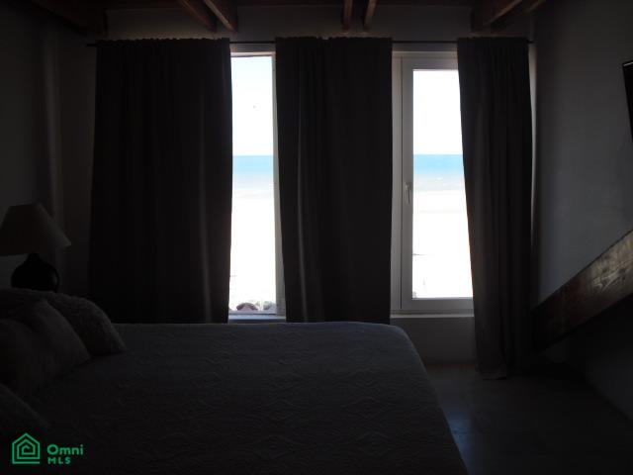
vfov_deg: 39.7
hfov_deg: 51.4
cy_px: 238
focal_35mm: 36
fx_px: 658
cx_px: 316
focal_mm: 6.3
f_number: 3.1
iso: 100
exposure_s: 1/320
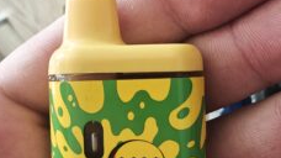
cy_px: 93
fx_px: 410
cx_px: 118
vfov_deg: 21.8
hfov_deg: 37.8
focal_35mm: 55
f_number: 2.2
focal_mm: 2.13
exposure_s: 1/71
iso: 3200
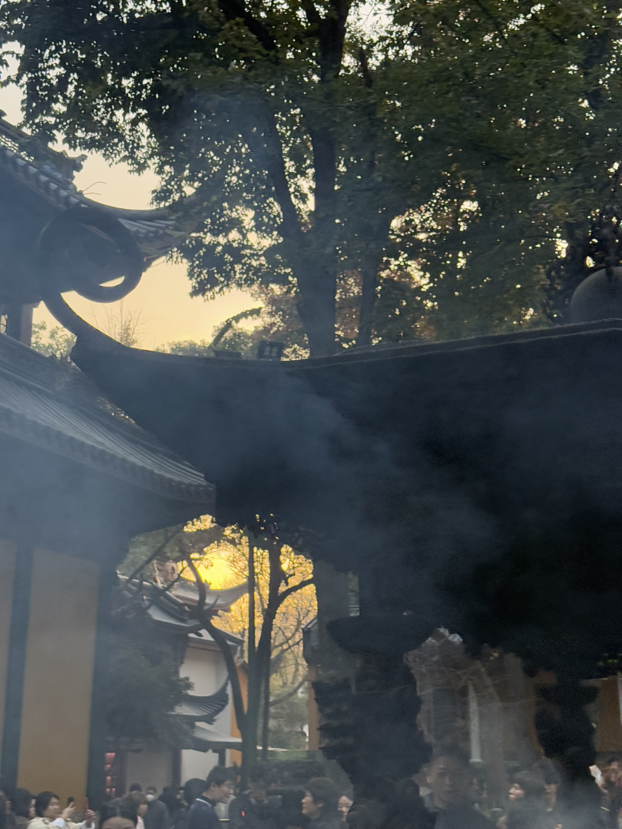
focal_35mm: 48
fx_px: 1150
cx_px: 311
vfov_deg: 39.7
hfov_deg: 30.3
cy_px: 414
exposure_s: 1/182
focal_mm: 6.76
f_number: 1.78
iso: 160
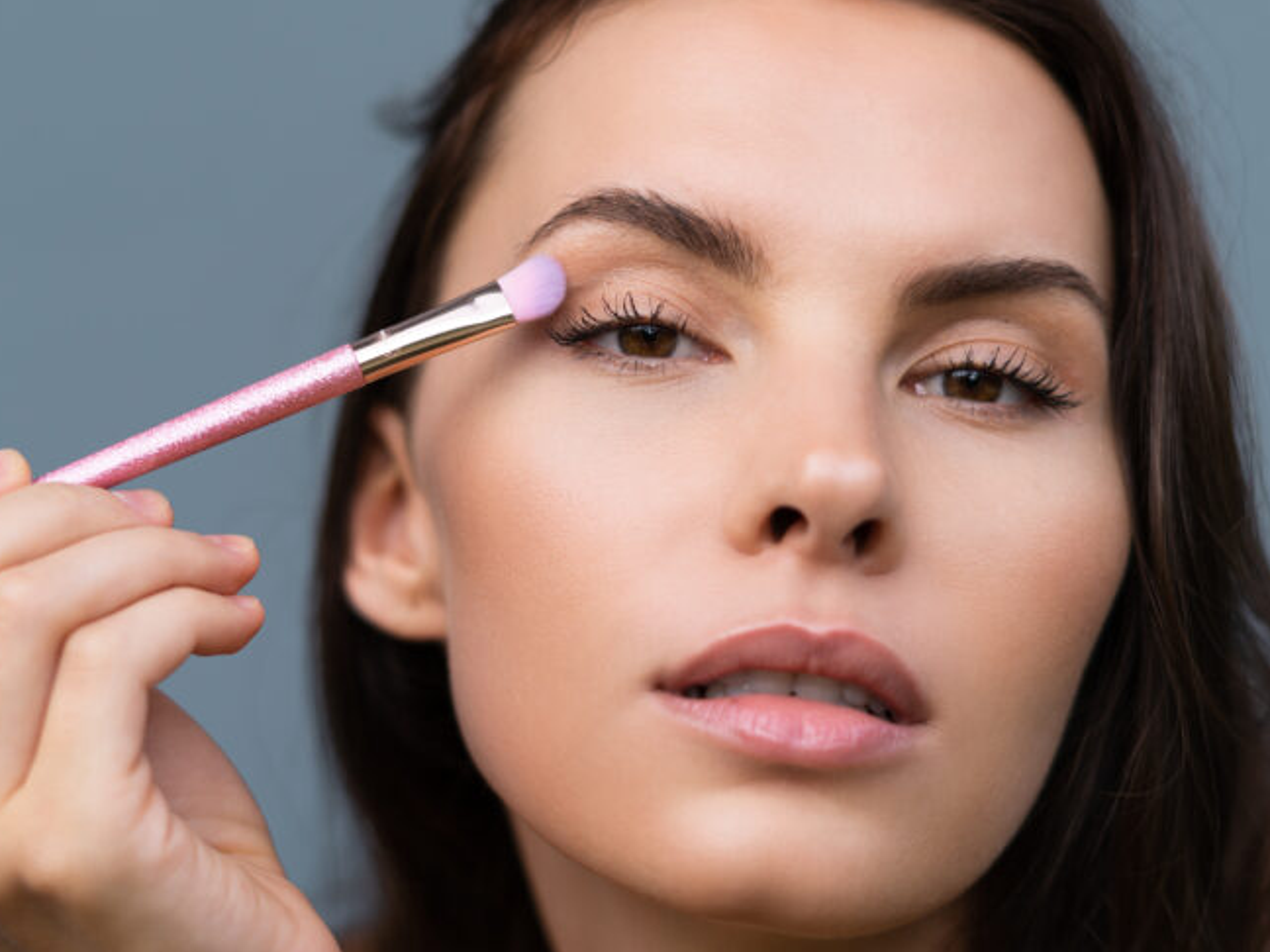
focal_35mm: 76
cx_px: 645
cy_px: 497
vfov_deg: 19.4
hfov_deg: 25.7
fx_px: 2788
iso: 100
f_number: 2.2
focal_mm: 50
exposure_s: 1/800
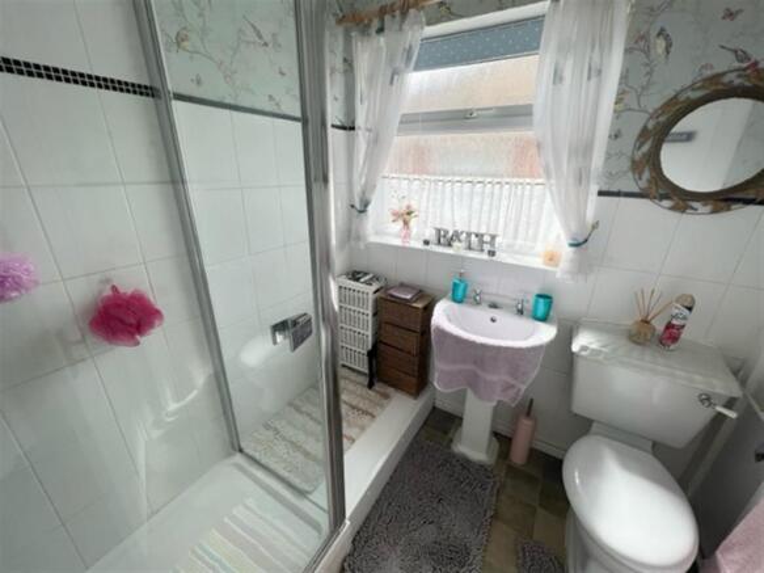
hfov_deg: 106.2
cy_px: 286
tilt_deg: -21.6
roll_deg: -1.2
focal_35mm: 13
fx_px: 287
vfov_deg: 89.9
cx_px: 382
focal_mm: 1.57
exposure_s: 1/240
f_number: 1.8
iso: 32
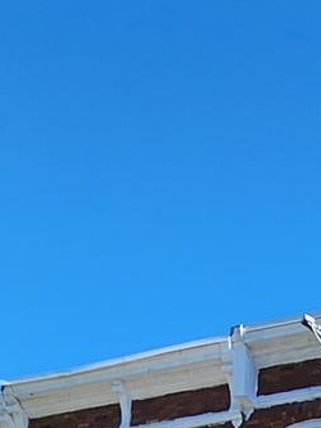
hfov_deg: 16.5
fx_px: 989
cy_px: 733
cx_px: 511
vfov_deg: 19.4
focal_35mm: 80
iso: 50
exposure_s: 1/1170
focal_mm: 2.2
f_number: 2.2
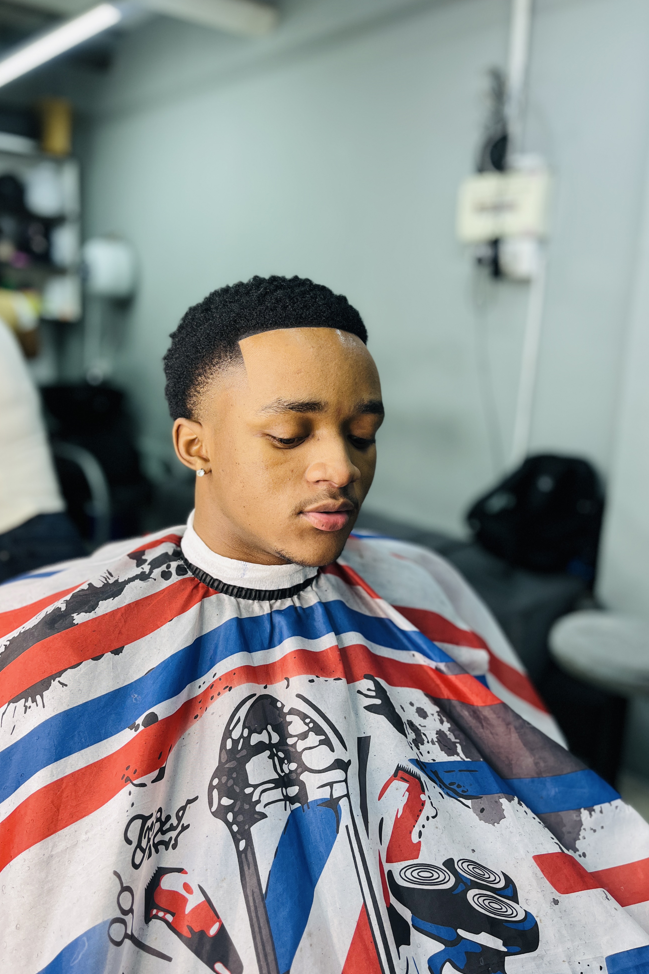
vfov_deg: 65.5
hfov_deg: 46.3
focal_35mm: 28
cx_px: 291
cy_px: 477
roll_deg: -2.0
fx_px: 757
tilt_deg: -11.7
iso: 80
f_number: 1.6
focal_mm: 5.1
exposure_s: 1/100
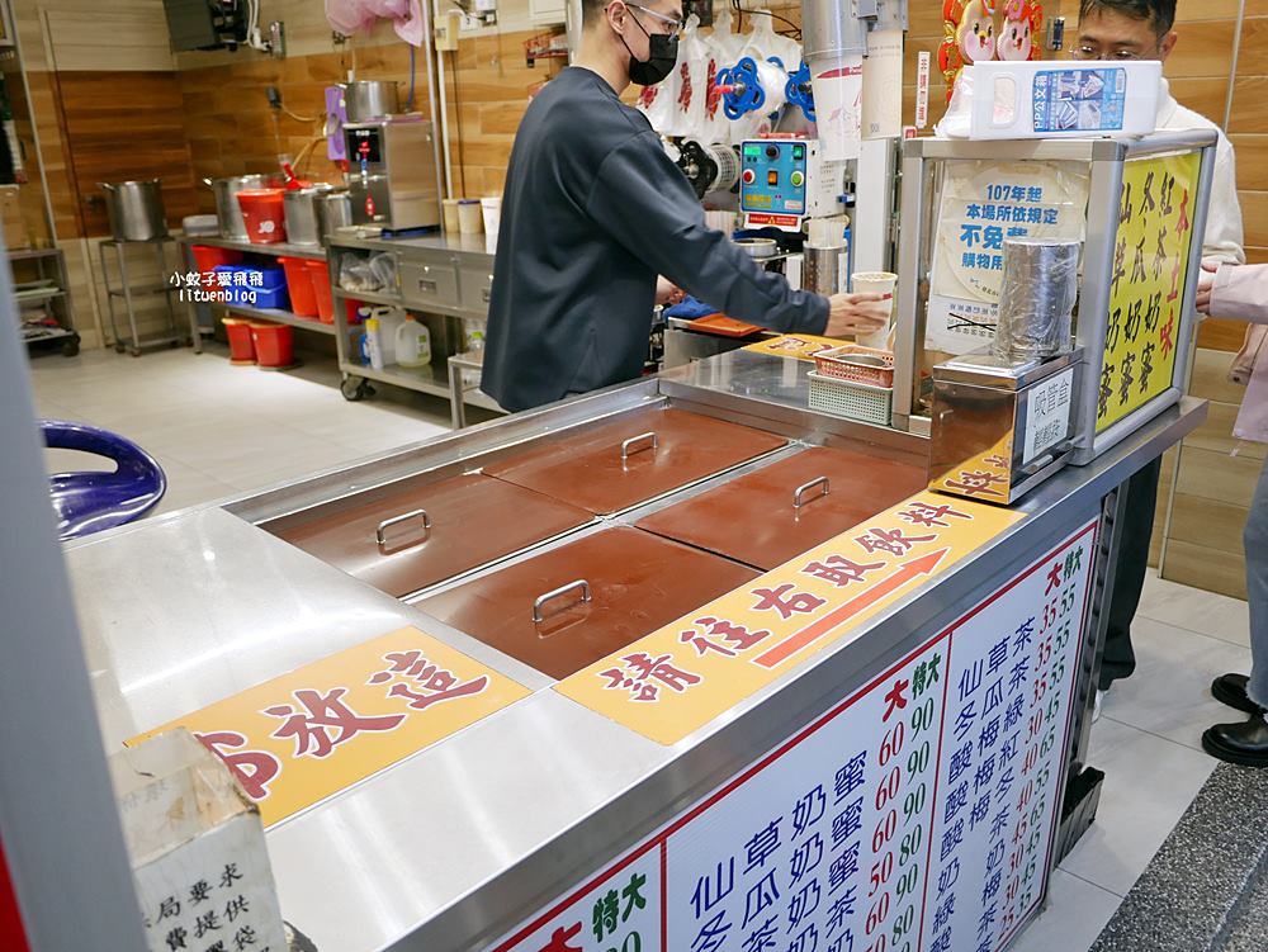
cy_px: 476
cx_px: 634
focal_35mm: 28
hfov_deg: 63.4
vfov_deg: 49.8
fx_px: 1026
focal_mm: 14
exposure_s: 1/60
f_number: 2.5
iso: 400
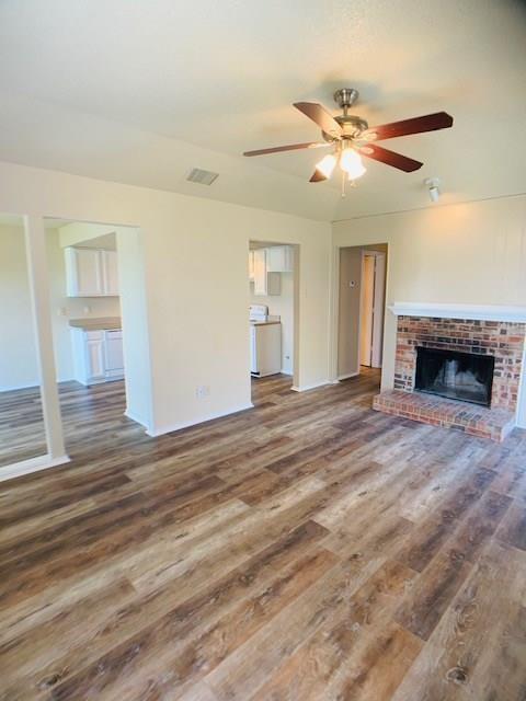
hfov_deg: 53.1
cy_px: 350
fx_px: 527
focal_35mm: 26
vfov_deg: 67.3
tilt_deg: -8.3
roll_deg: -0.3
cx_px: 263
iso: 80
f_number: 1.8
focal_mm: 4.25
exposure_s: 1/60
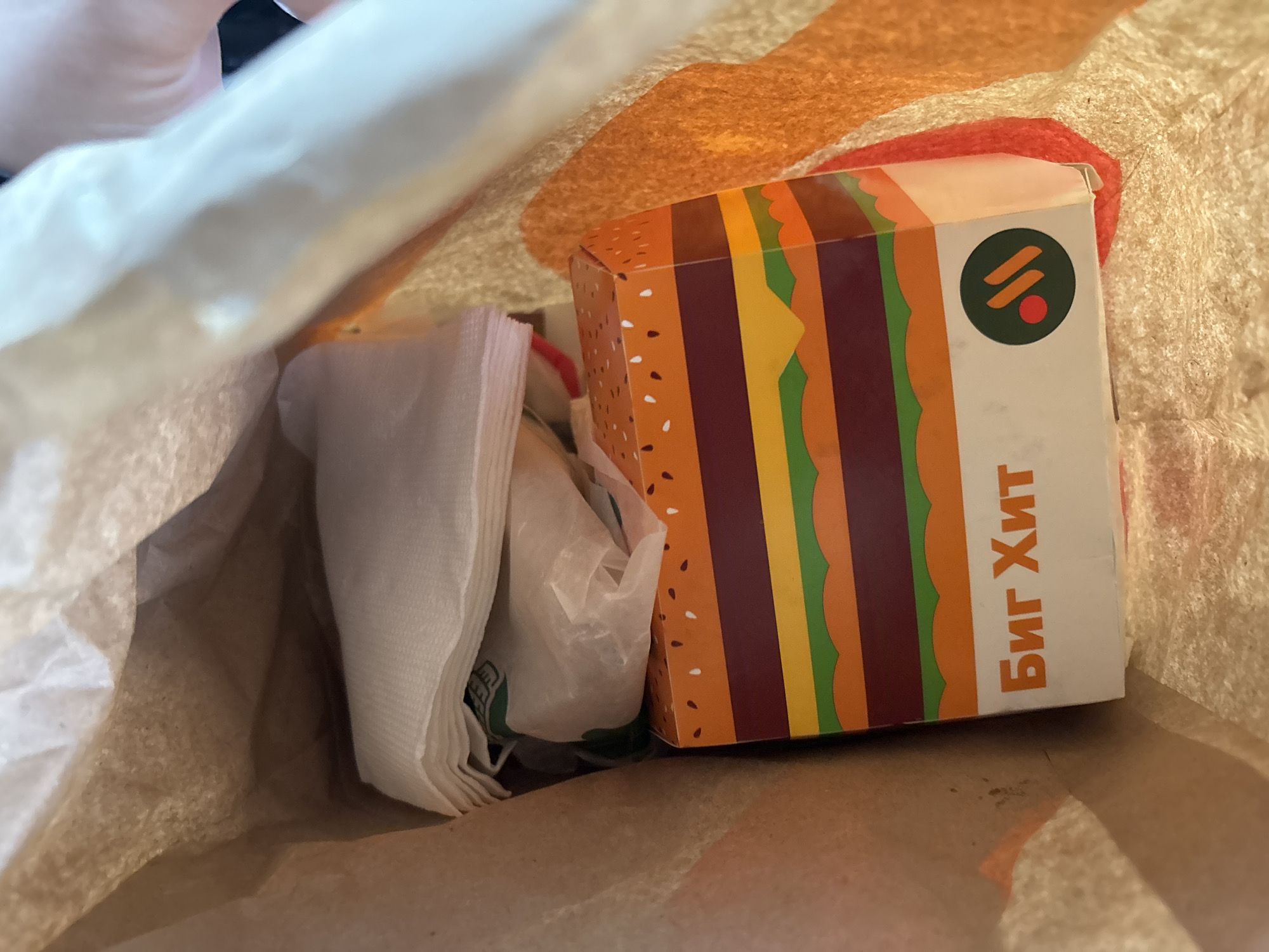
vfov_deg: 53.1
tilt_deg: -69.6
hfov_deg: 67.3
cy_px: 476
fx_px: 953
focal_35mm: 26
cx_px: 634
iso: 500
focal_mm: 5.96
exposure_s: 1/43
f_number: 1.6
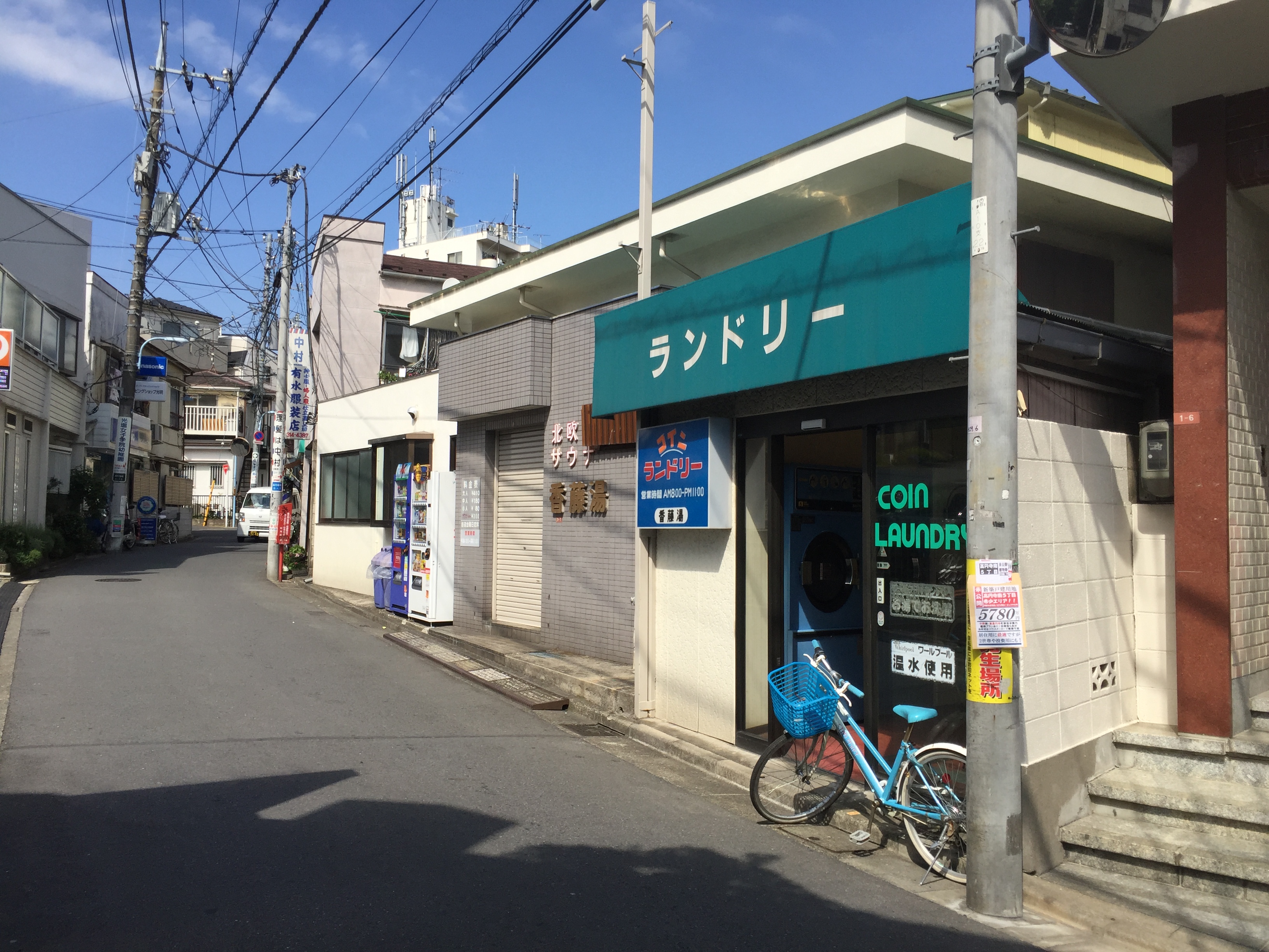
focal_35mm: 29
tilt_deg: +2.7
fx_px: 1063
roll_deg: -1.2
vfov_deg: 48.2
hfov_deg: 61.7
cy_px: 476
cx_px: 634
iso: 32
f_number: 2.2
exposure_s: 1/1883
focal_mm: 4.15
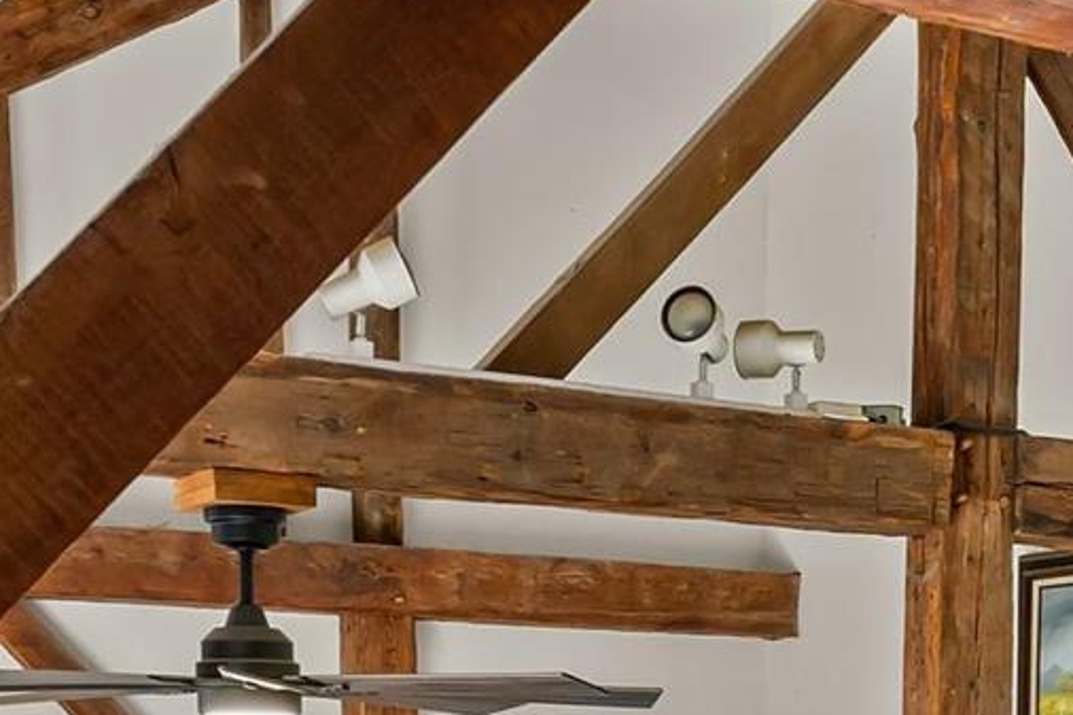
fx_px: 2533
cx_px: 774
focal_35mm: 85
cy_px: 1296
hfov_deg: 23.7
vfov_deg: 14.2
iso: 400
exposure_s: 1/2.5
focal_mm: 14
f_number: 9
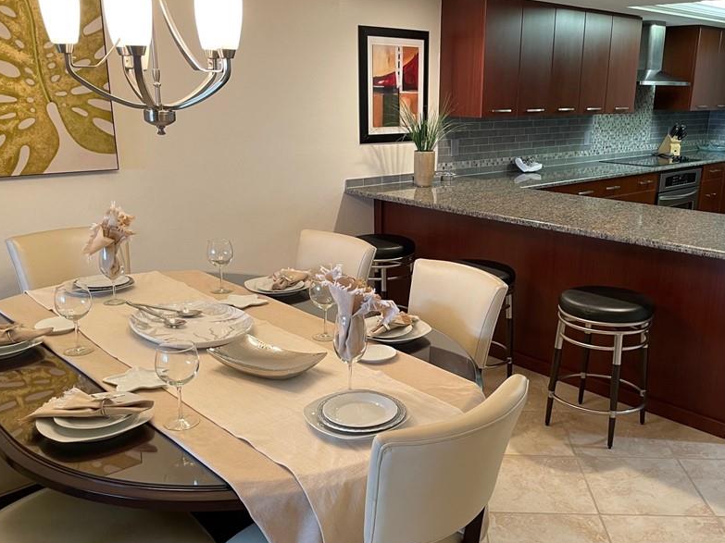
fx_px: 712
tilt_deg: -16.0
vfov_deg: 41.7
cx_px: 421
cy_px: 304
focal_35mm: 34
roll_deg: -1.5
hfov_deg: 53.7
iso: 125
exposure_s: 1/60
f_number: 1.6
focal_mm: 4.2
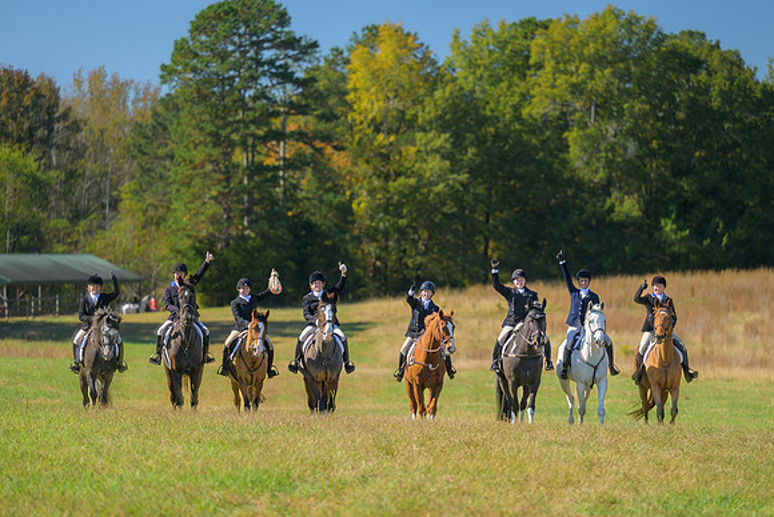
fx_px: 3832
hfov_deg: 11.5
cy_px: 287
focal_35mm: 178
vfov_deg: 7.7
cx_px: 413
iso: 200
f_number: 3.2
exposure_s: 1/800
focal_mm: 160
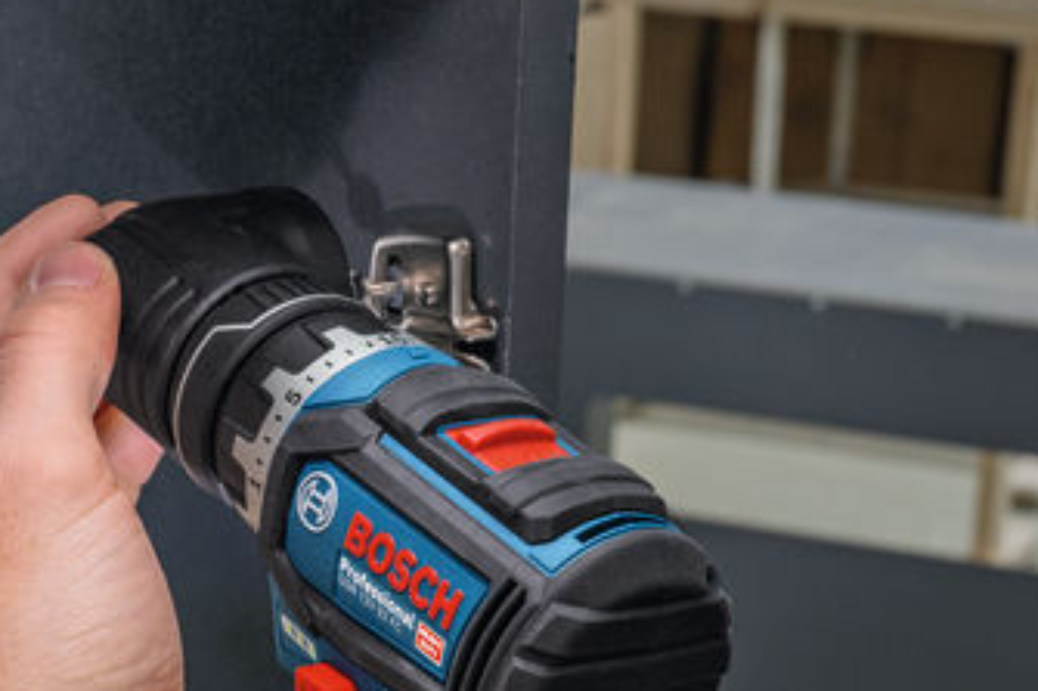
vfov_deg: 12.3
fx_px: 3170
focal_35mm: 110
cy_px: 714
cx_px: 366
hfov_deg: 18.6
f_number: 11
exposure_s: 1/20
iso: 1250
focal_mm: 46
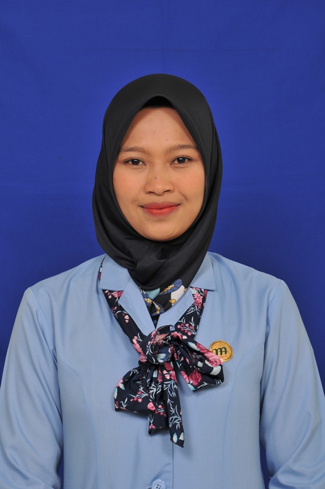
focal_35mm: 112
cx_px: 162
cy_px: 244
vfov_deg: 18.2
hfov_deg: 12.1
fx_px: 1528
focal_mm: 75
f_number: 11
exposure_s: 1/100
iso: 200
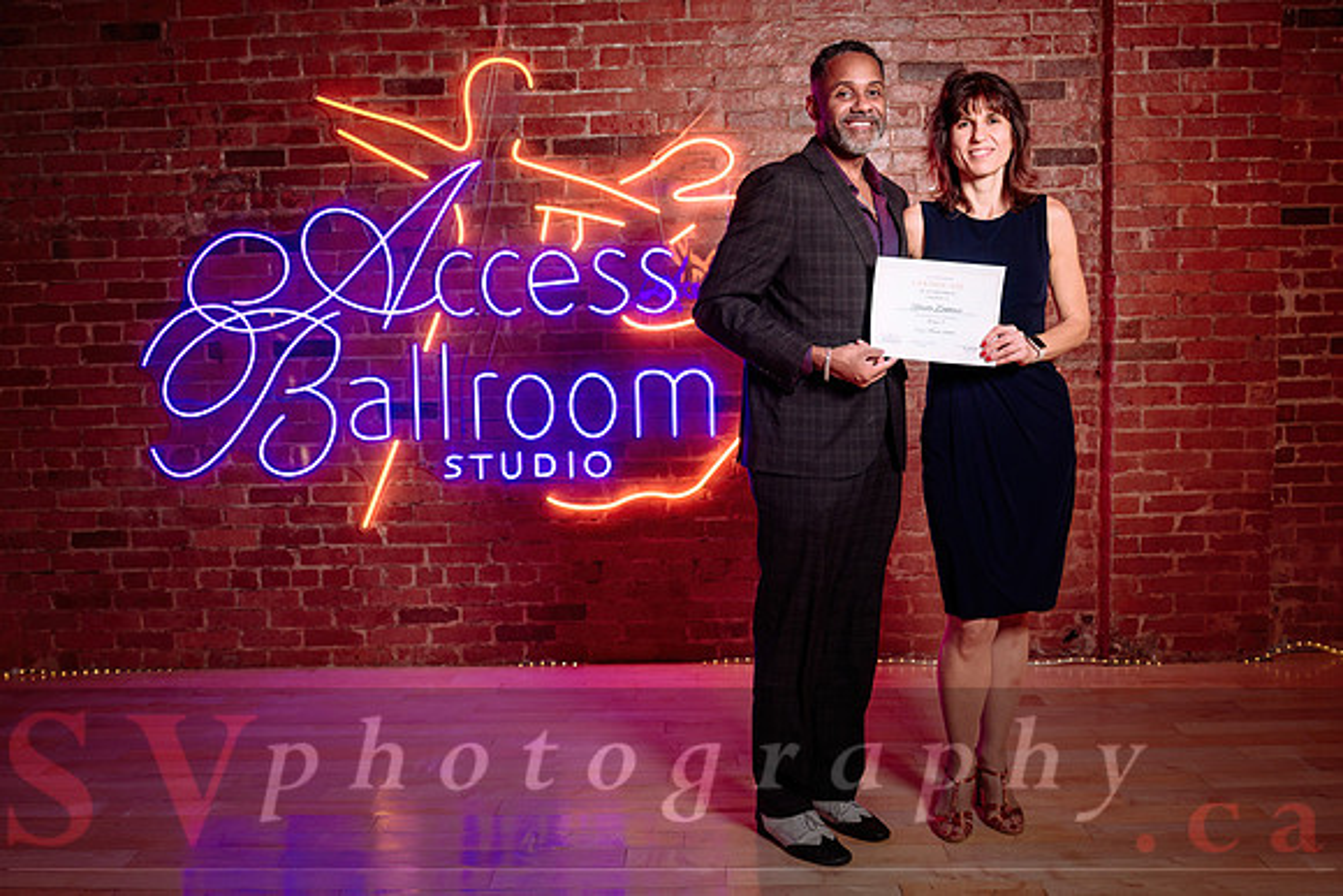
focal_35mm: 33
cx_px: 672
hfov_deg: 56.6
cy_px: 452
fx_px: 1248
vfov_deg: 39.5
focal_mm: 28
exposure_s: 1/200
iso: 500
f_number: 3.2
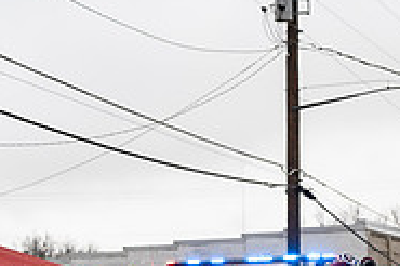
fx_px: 1710
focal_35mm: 154
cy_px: 369
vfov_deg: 8.7
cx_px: 400
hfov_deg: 13.2
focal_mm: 49
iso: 250
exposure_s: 1/640
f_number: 2.8
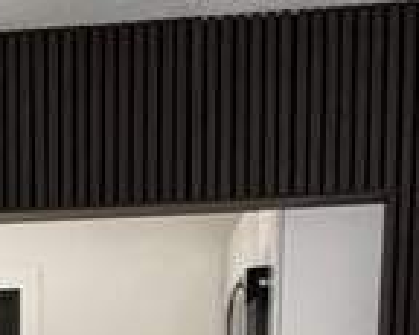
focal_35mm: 101
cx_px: -93
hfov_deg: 18.0
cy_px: 618
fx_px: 1252
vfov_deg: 13.5
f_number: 2.2
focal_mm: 2.22
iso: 250
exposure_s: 1/86
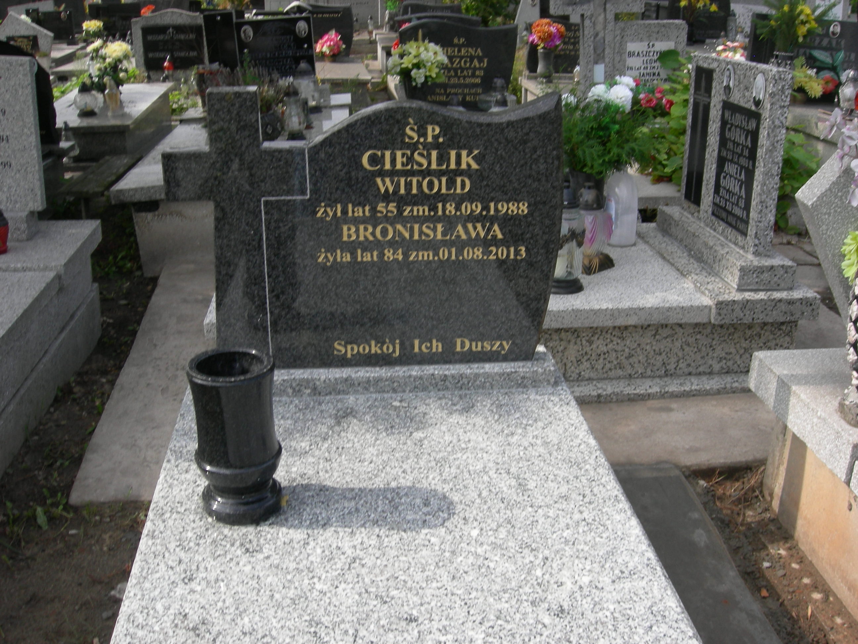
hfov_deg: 51.4
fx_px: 892
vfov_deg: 39.7
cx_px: 429
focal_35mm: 36
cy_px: 322
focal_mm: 7.5
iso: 64
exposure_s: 1/213
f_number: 6
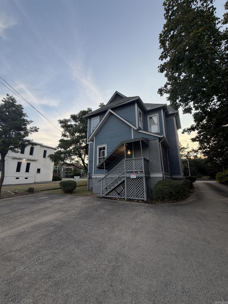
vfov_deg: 102.1
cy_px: 152
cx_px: 114
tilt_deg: +12.4
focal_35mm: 14
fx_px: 123
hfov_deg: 85.7
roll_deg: +0.1
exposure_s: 1/183
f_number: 2.2
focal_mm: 2.22
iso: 40
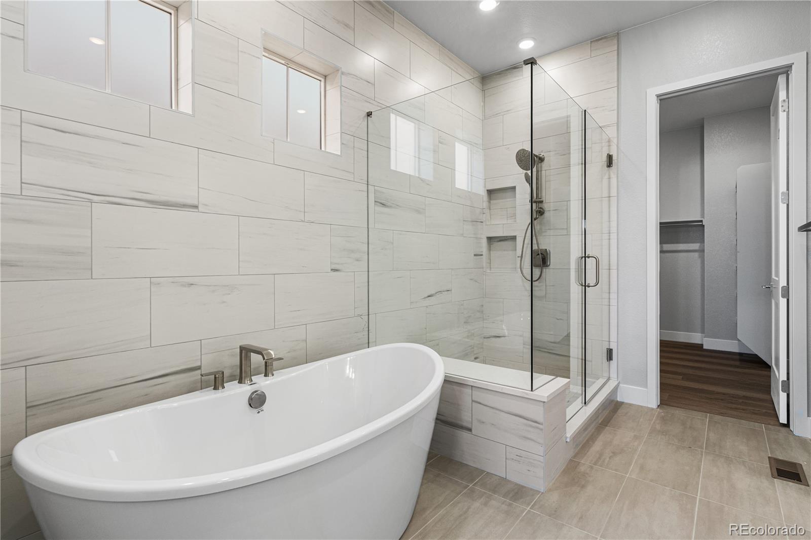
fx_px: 394
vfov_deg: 68.9
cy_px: 270
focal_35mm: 18
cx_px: 406
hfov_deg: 91.6
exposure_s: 1/15
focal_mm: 17.5
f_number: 8
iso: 500
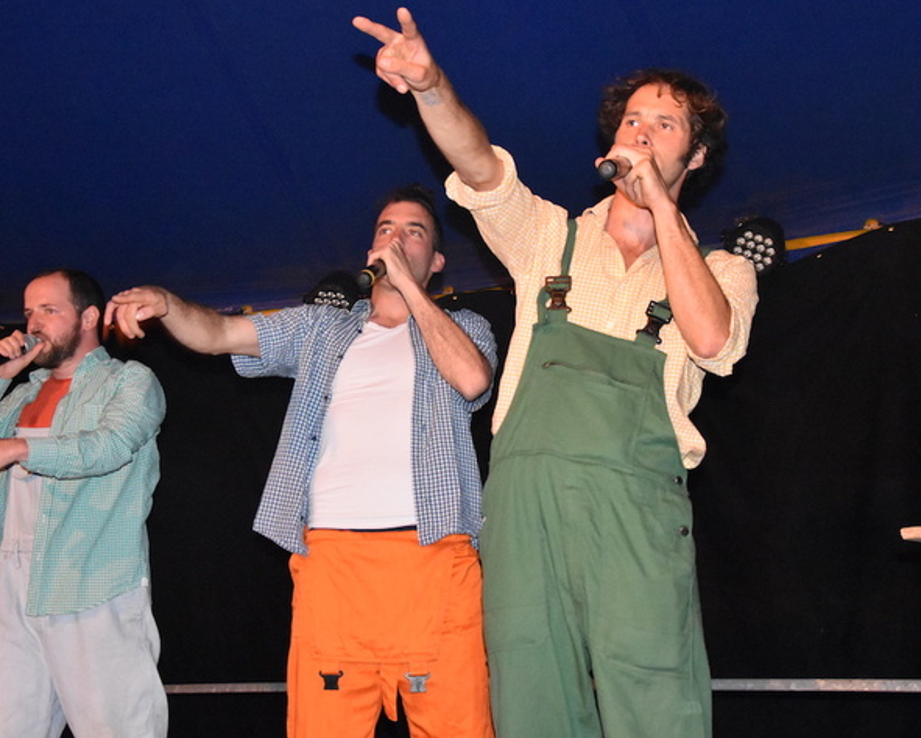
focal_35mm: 48
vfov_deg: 31.5
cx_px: 382
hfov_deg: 38.7
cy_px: 373
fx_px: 1309
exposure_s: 1/60
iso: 6400
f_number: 4
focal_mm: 28
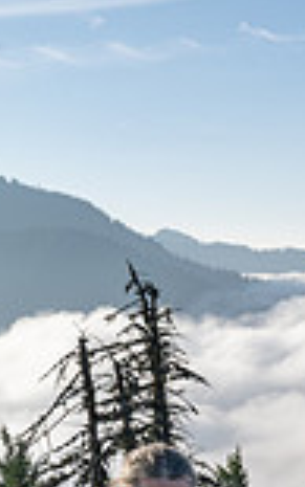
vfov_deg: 18.6
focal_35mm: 109
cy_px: 479
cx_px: 635
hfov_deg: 10.8
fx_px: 1448
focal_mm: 28.5
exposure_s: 1/320
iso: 400
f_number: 14
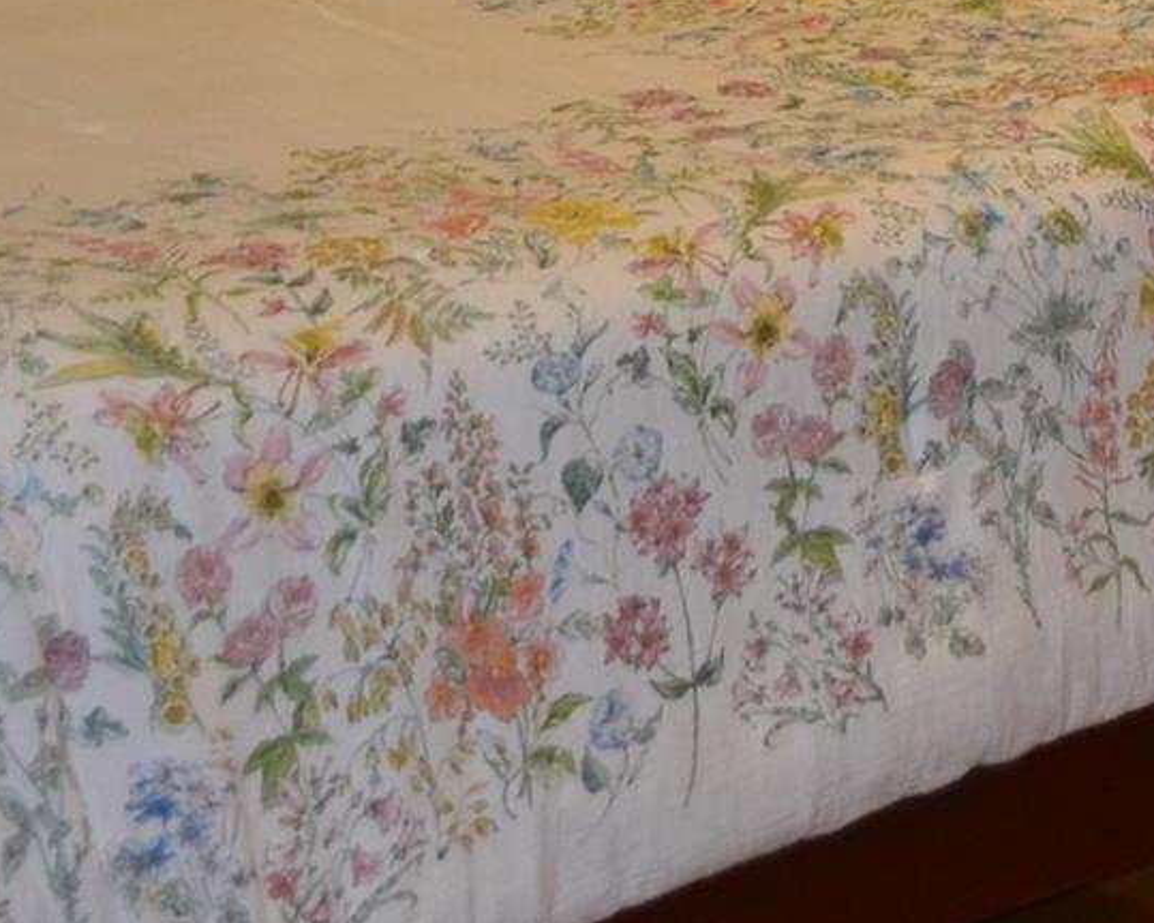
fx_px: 3654
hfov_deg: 17.7
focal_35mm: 107
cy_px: -382
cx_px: 983
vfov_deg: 13.7
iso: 800
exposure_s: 1/60
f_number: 3.8
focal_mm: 20
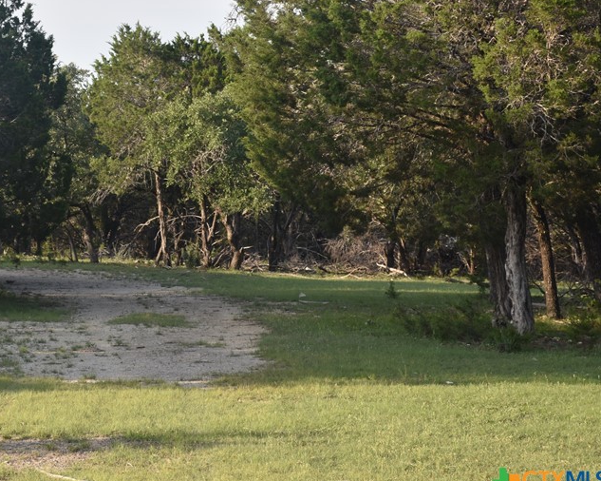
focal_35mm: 116
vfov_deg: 13.3
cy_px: 170
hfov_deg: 16.4
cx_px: 115
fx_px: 2063
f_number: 6.3
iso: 100
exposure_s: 1/200
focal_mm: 48
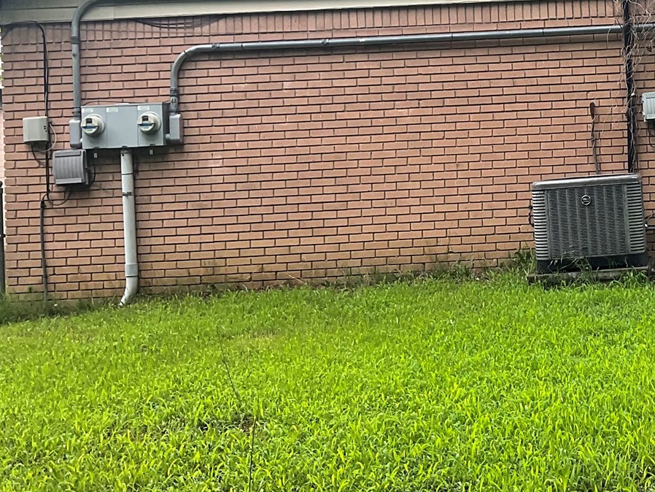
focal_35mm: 62
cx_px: 664
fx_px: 1173
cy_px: 96
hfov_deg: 29.1
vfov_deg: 23.3
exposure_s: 1/122
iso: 25
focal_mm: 3
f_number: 1.8
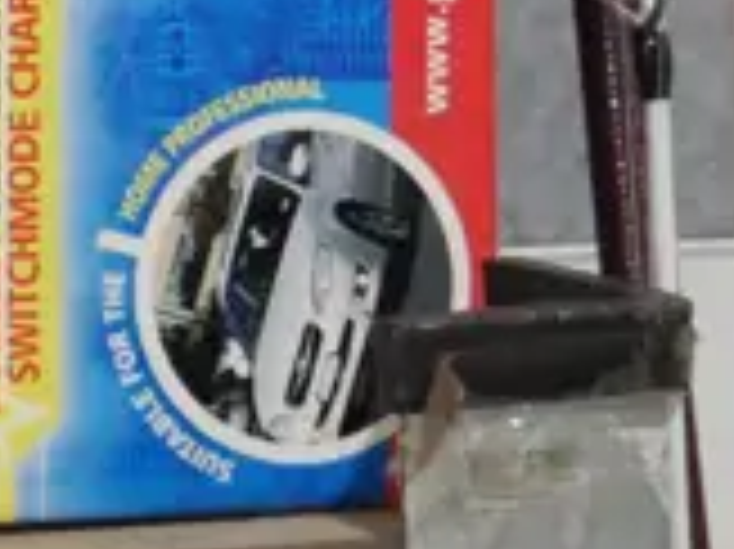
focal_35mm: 176
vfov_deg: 8.1
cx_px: -1103
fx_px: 3729
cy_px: -484
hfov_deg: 9.7
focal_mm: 14
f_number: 3.5
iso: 800
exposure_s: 1/60
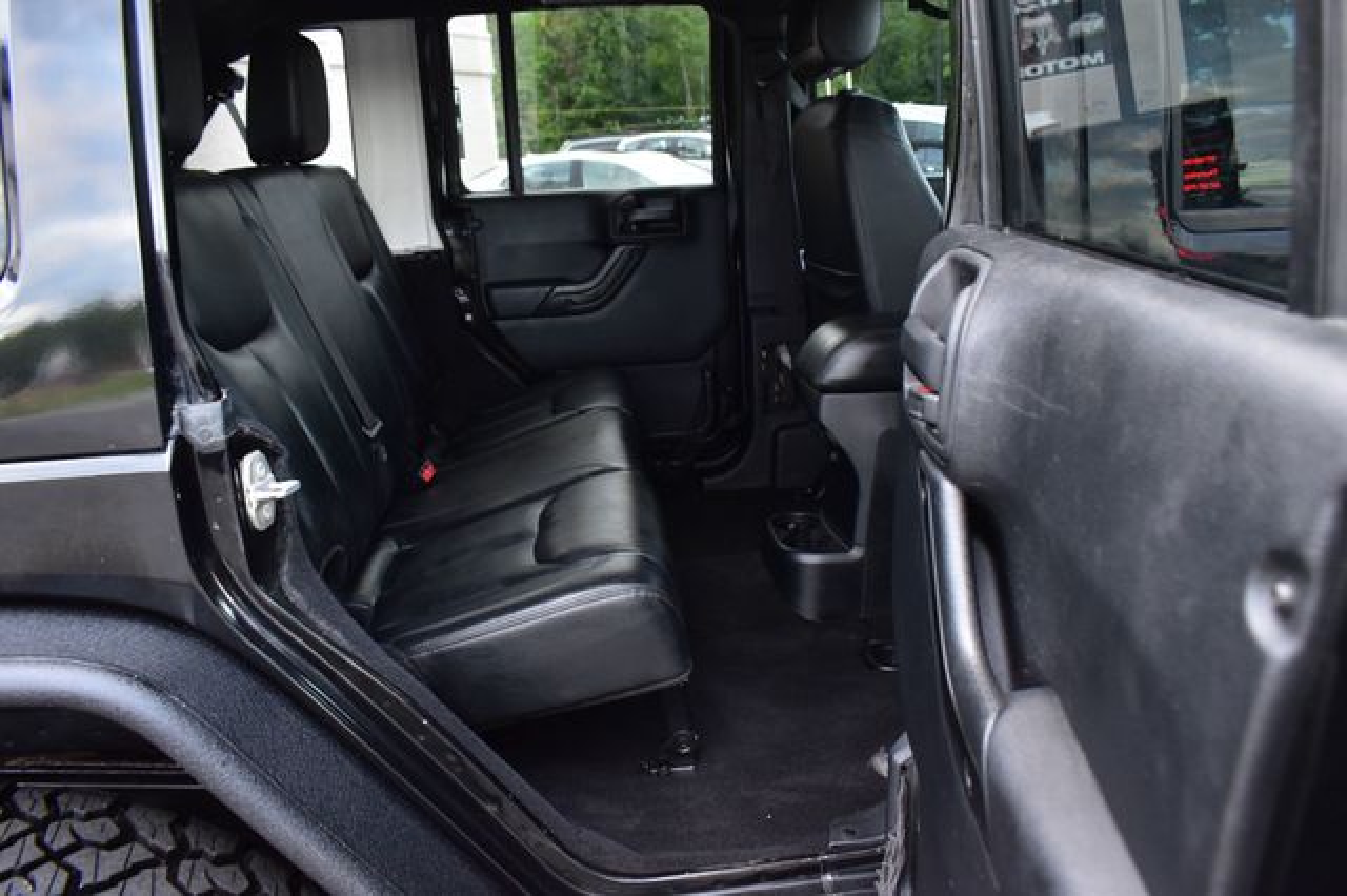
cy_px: 448
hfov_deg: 67.4
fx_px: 1010
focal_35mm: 27
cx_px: 674
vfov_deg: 47.9
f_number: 6.3
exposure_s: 1/15
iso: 1100
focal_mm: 18
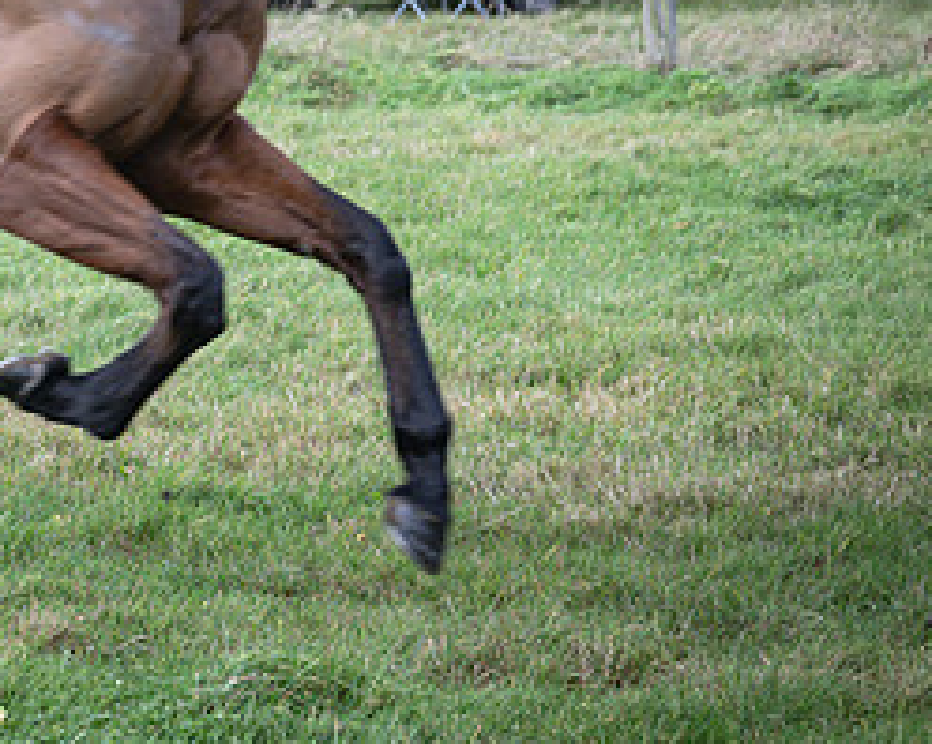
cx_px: -181
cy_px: 94
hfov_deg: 9.4
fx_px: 5595
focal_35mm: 203
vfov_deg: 7.6
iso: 400
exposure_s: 1/800
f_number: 4
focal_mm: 70
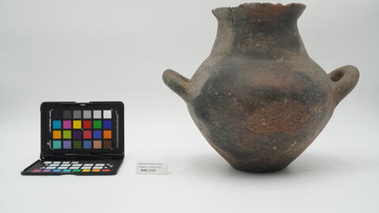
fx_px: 397
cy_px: 102
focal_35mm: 40
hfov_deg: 51.0
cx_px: 190
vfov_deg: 30.0
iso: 100
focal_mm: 25
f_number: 16
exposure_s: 1/10
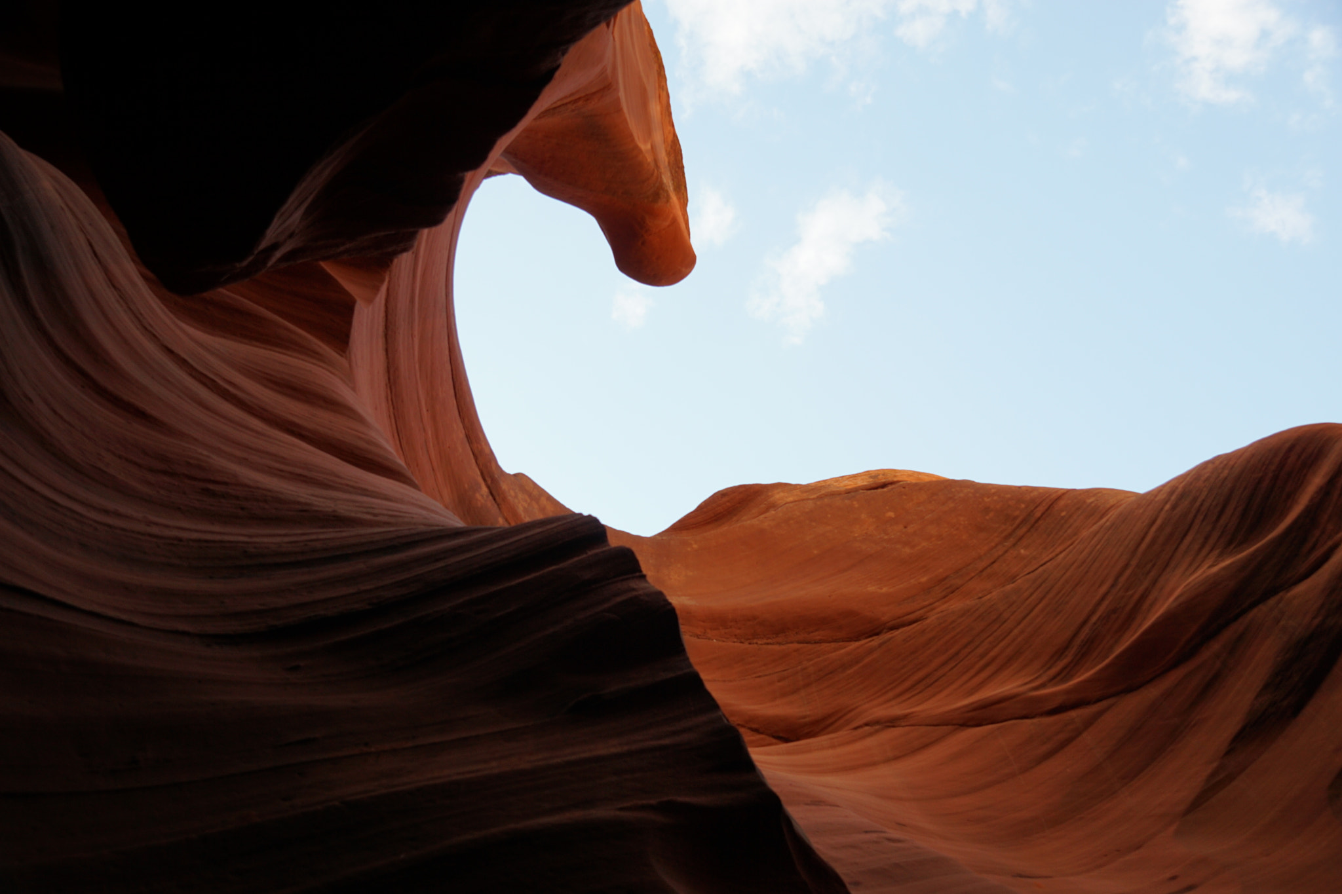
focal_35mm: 36
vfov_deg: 36.9
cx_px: 671
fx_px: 1342
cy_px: 447
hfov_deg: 53.1
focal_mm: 24
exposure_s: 1/100
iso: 100
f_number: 4.5
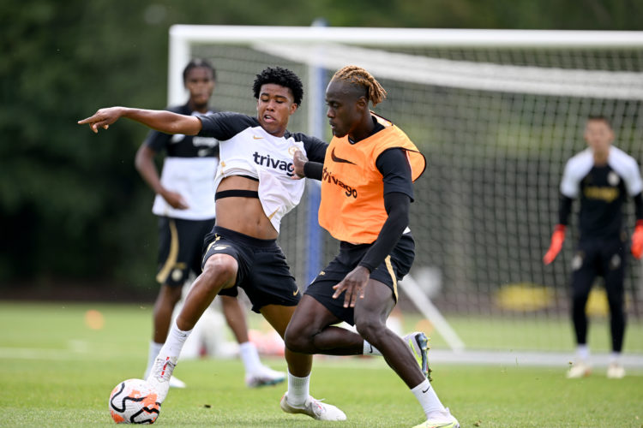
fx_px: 7144
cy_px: 214
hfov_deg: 5.2
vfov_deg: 3.4
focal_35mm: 400
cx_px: 322
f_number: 2.8
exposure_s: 1/1600
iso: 200
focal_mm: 400
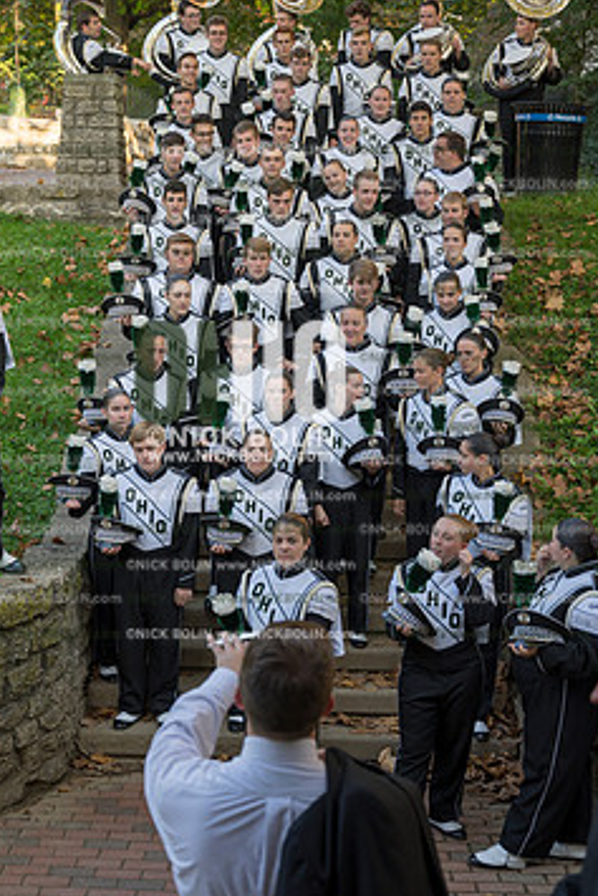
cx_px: 240
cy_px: 391
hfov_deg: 23.8
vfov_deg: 35.0
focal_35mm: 57
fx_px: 1419
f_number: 4
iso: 125
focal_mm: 45
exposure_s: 1/160
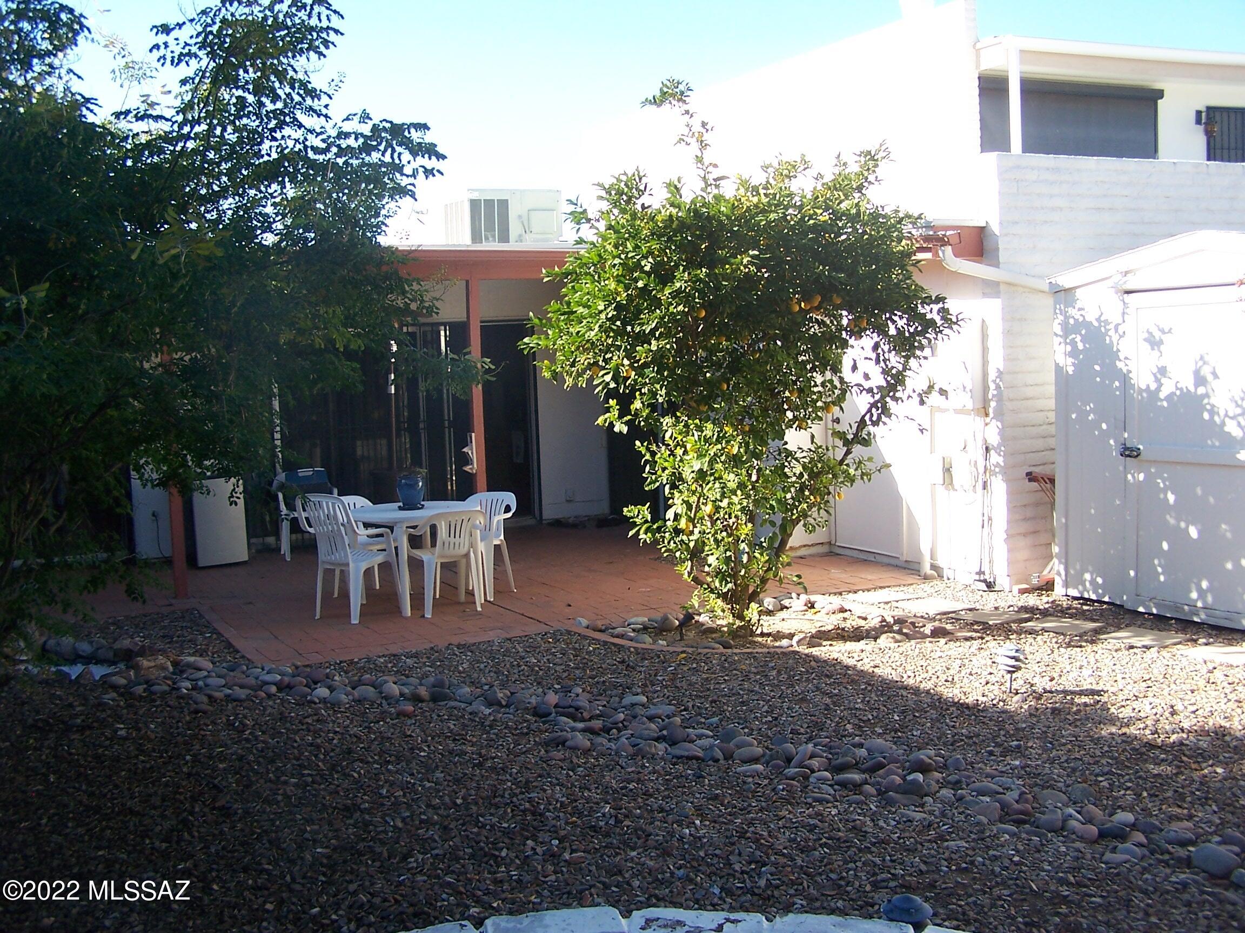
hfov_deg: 49.0
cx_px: 622
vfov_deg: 37.7
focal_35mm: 38
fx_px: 1367
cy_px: 466
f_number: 2.8
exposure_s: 1/250
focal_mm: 6.3
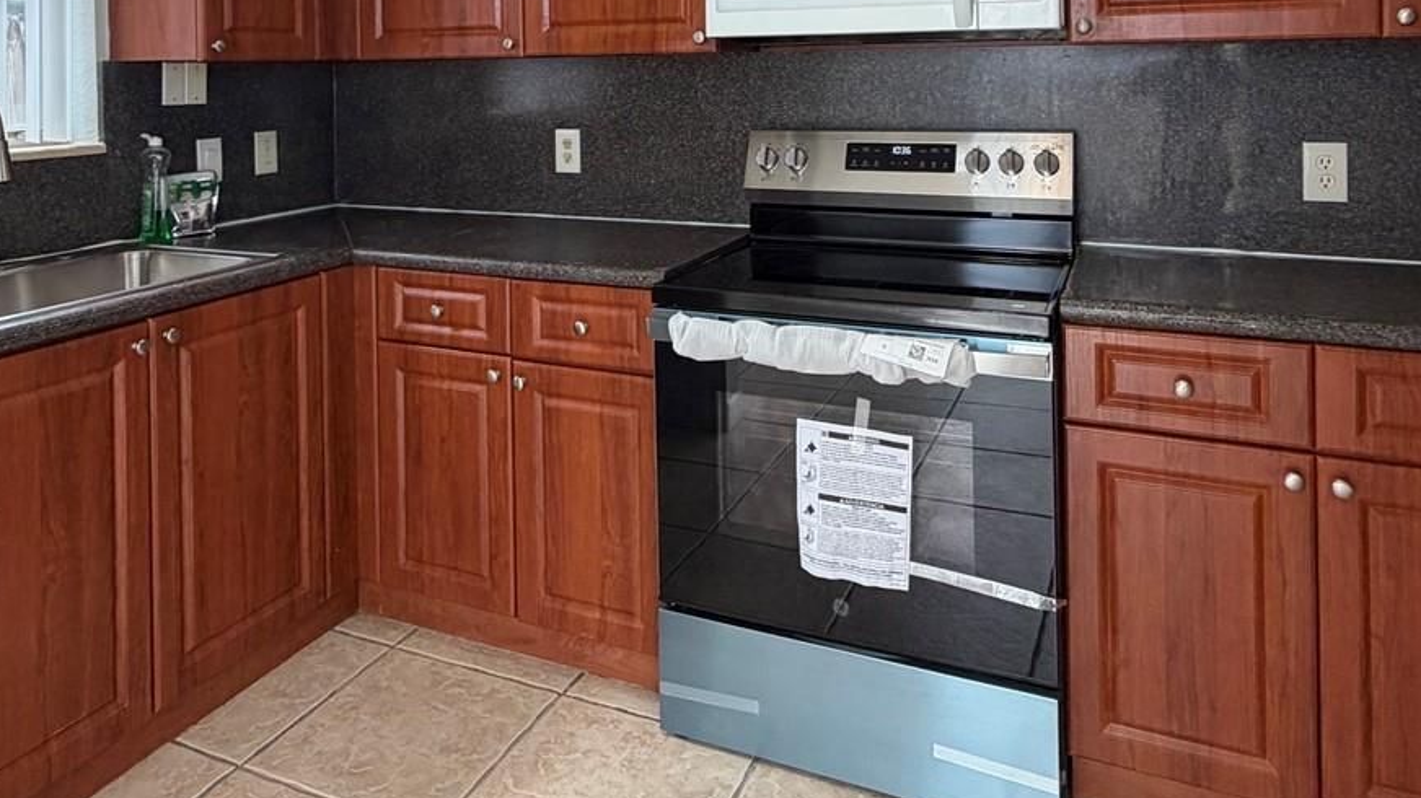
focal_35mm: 28
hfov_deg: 67.9
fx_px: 1055
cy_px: 65
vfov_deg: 38.3
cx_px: 667
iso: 200
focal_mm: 2.22
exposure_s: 1/120
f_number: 2.2
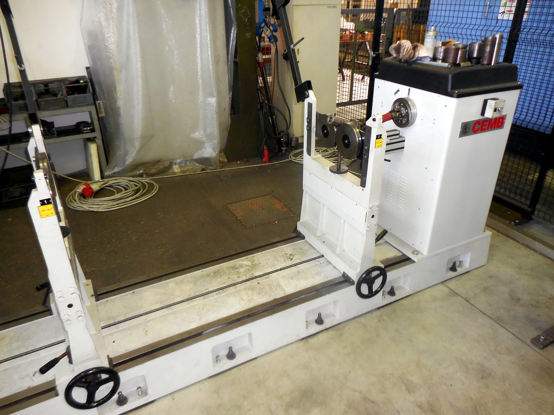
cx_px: 277
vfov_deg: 54.9
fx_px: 400
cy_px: 208
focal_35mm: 25
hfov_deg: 69.4
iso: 400
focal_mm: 4.5
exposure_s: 1/25
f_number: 3.7
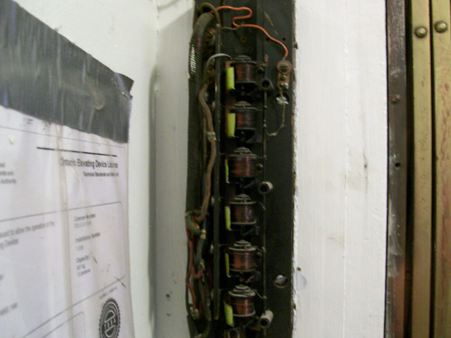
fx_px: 482
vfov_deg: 38.7
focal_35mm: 37
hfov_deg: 50.1
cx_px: 229
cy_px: 172
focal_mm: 6
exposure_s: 1/8
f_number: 2.7
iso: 160
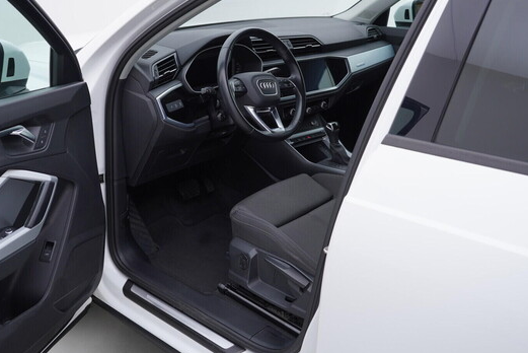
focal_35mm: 38
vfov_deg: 35.1
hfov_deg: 50.7
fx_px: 558
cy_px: 170
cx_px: 268
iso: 125
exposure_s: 1/60
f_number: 4
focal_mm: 24
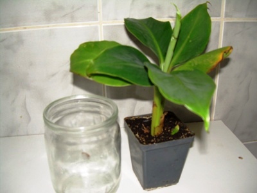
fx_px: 282
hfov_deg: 49.0
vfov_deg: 37.7
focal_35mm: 38
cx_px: 128
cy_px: 96
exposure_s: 1/60
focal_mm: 6.3
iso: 50
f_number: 2.8
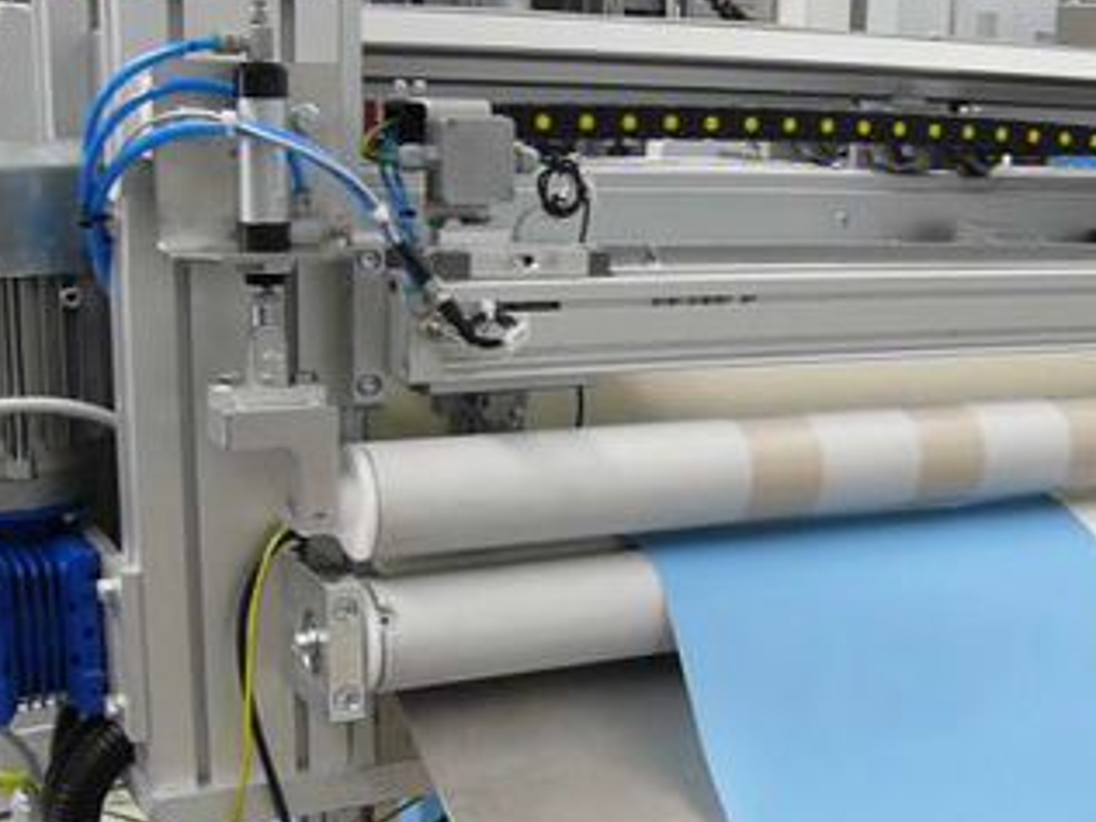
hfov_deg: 33.1
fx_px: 1805
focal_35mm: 57
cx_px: 825
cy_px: 602
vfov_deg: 25.4
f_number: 4
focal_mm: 6
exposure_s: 1/125
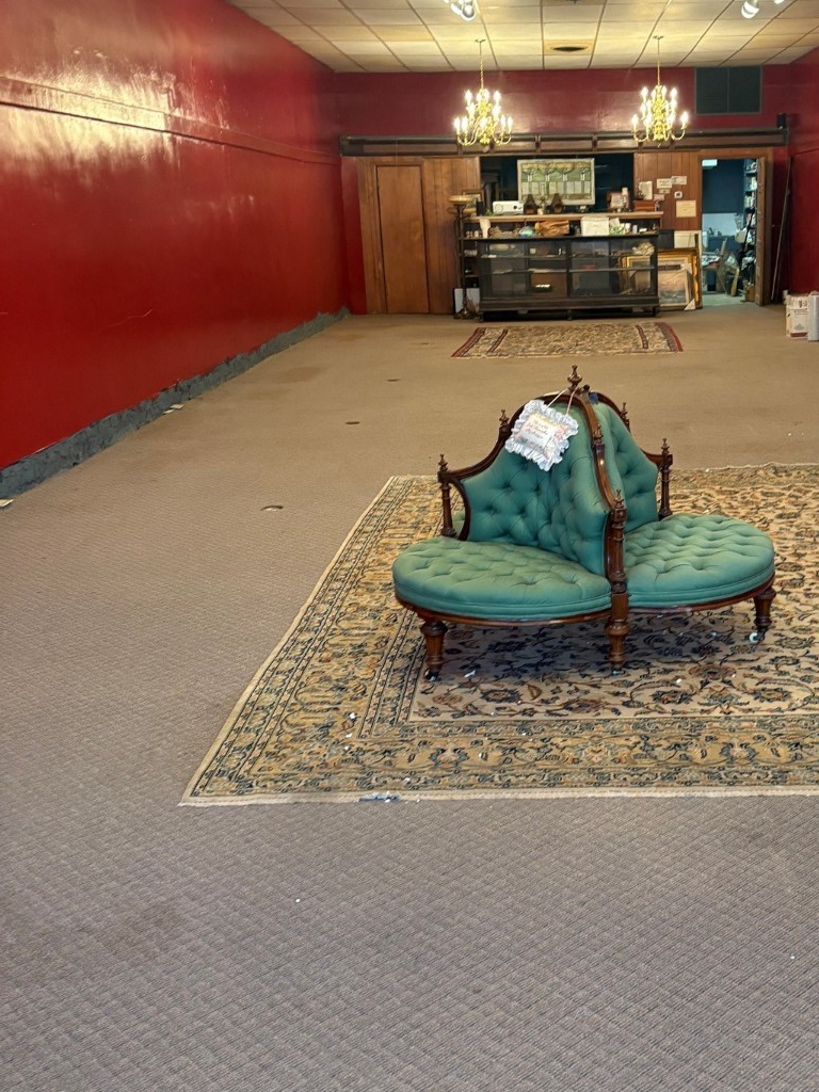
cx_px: 612
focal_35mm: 39
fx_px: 1230
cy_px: 599
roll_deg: +1.2
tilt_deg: -18.9
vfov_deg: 47.8
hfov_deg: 36.0
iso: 250
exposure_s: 1/60
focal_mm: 5.96
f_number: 1.6
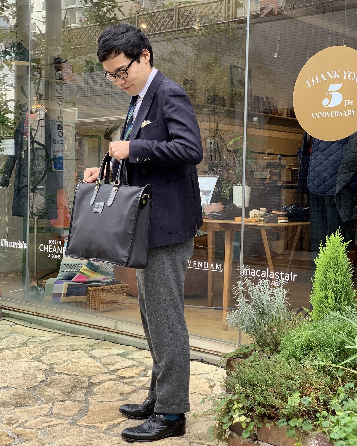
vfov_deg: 34.2
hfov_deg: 27.6
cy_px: 227
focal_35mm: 55
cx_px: 177
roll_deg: -0.9
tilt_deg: -3.6
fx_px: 727
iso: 64
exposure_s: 1/122
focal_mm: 6
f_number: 2.4
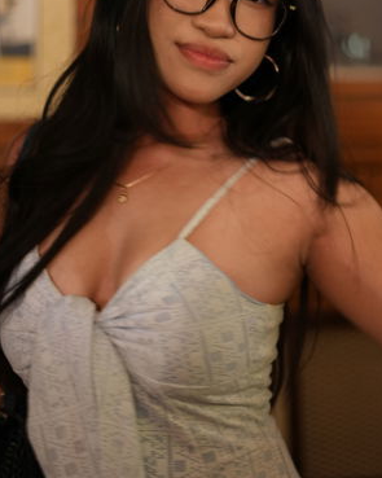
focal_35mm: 84
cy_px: 139
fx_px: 1188
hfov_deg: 18.2
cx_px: 236
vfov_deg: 22.6
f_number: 1.8
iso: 1600
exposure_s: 1/10
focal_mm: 50
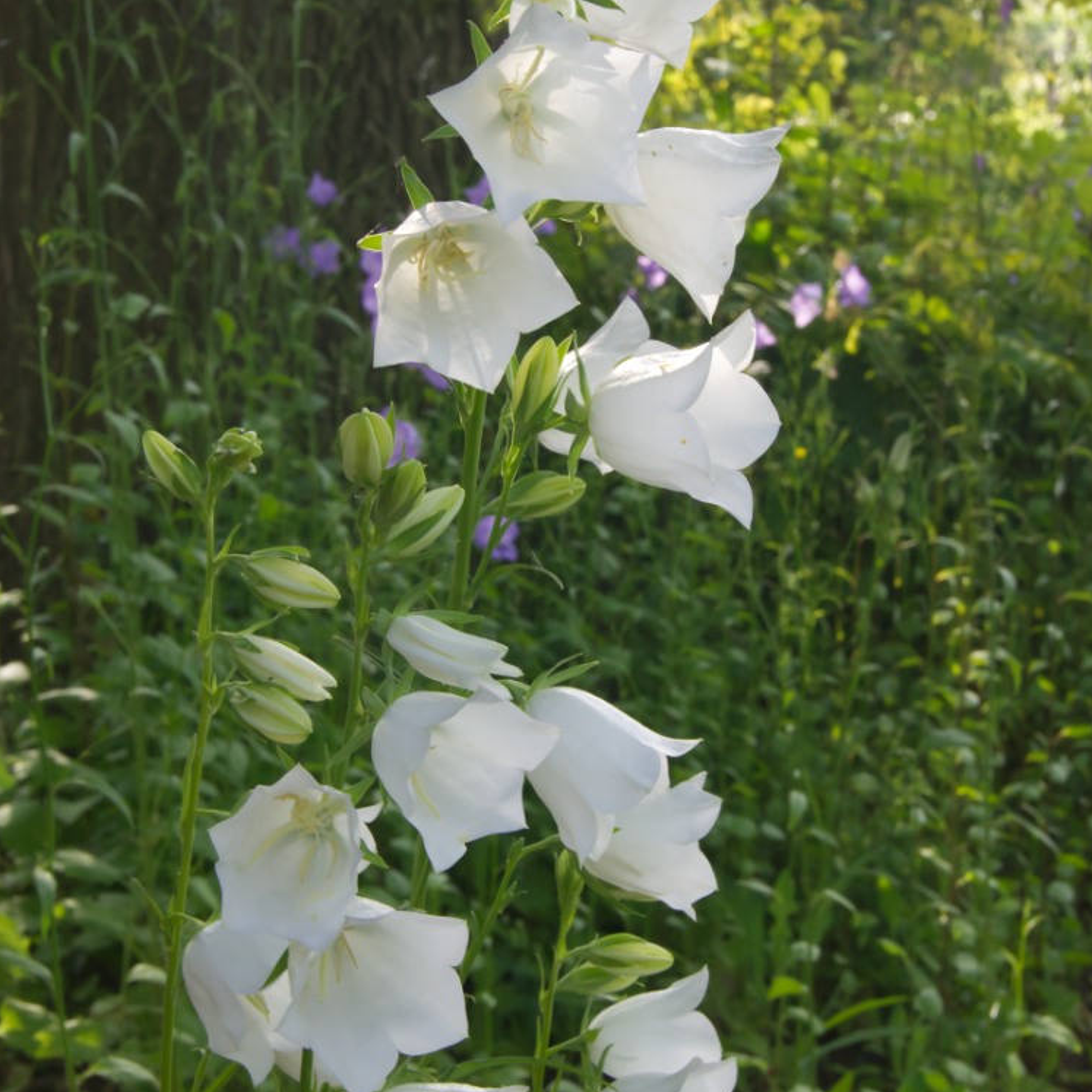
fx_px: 2558
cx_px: 510
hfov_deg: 24.1
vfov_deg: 24.1
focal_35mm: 72
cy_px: 572
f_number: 16
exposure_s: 1/60
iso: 800
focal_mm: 35
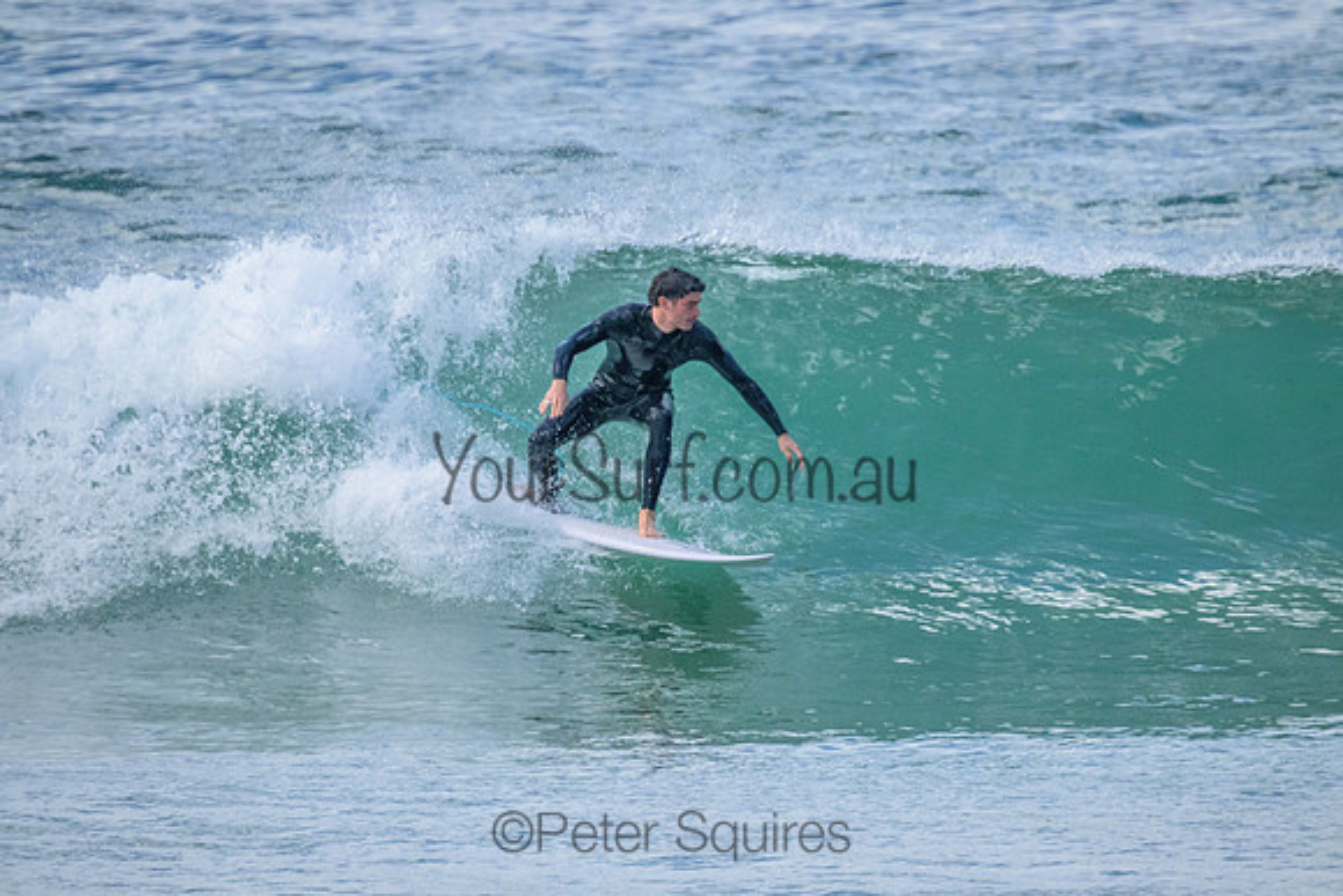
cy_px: 448
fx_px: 29850
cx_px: 672
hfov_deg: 2.6
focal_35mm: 800
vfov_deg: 1.7
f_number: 11
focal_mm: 800
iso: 5600
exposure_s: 1/1250
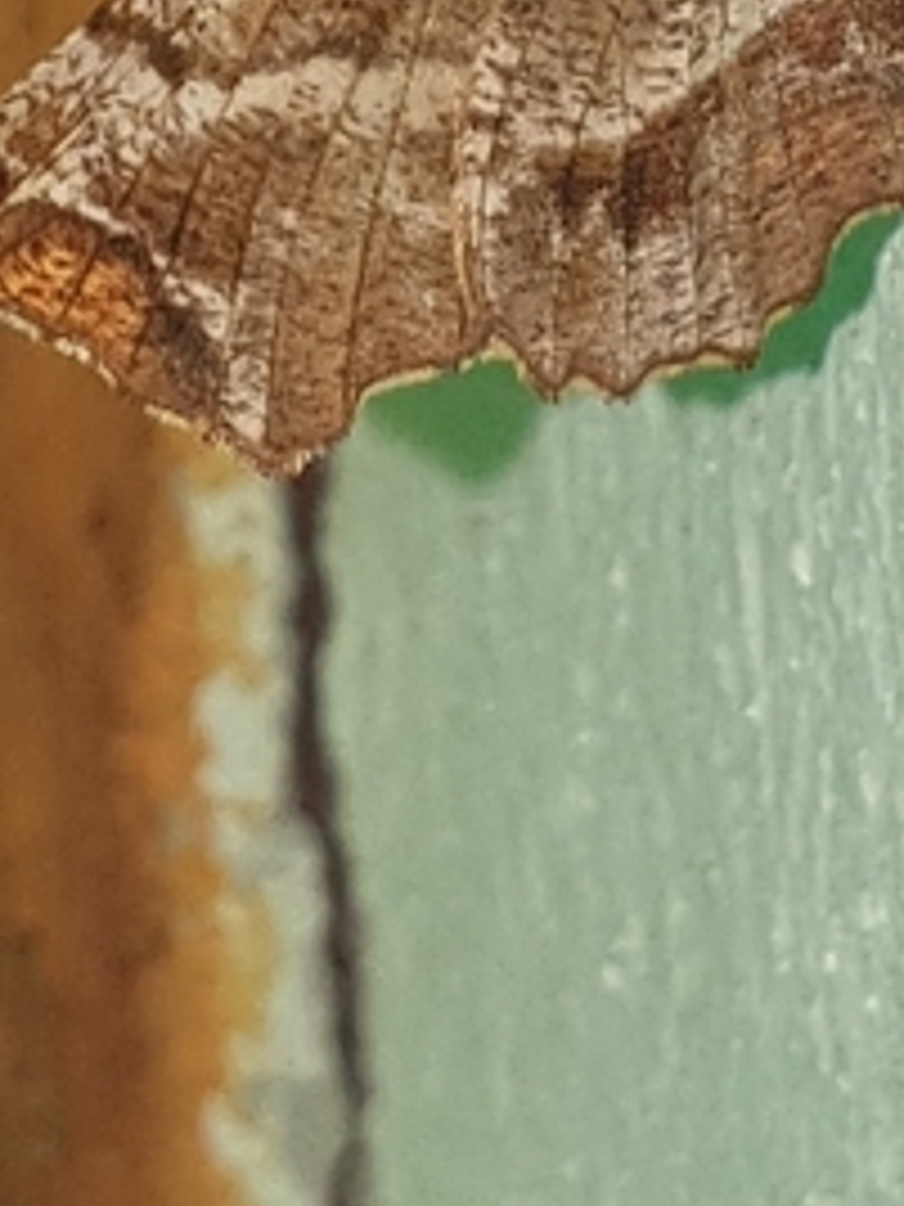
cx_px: 598
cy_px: -216
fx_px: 2159
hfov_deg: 23.5
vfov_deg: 27.6
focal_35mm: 62
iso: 64
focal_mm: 4.3
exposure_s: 1/100
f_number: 2.4
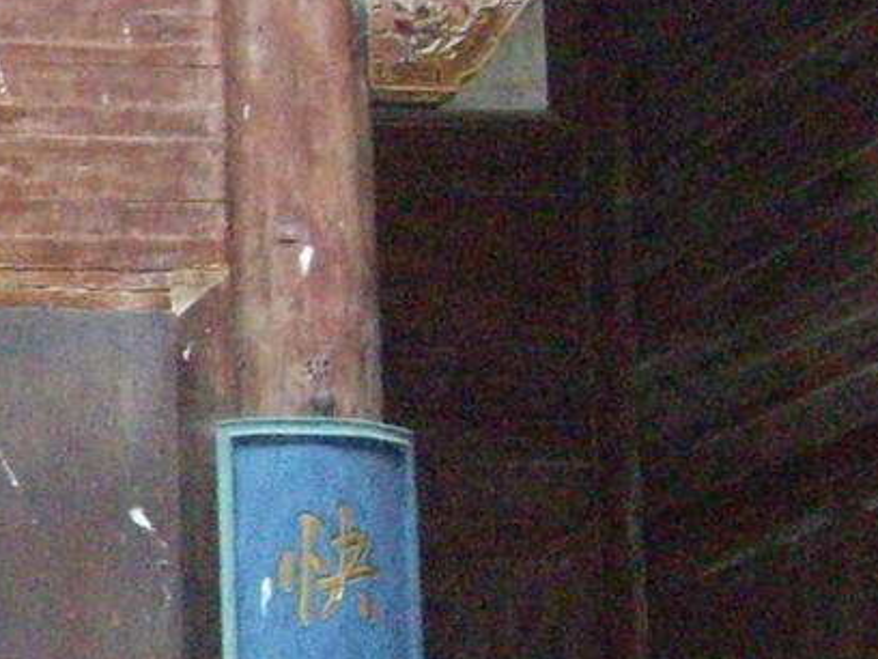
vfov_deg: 8.3
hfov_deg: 10.5
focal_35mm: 179
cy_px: 560
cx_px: -605
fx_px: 4540
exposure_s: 1/40
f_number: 2.8
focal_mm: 7.9
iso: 800
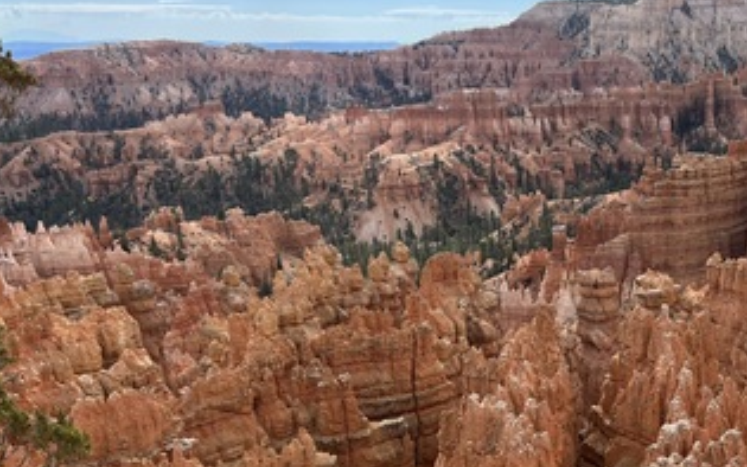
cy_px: 396
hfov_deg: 39.0
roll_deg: -0.1
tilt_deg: -19.6
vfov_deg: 25.7
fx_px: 998
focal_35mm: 49
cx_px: 628
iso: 50
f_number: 1.5
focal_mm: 5.7
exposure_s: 1/2632
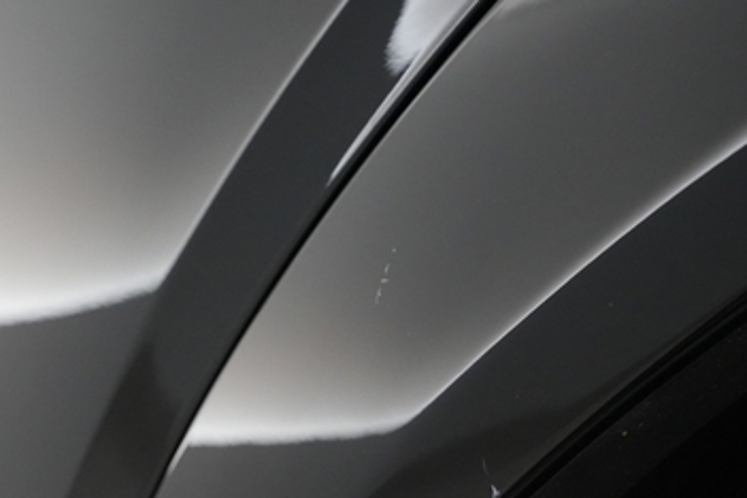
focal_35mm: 51
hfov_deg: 37.2
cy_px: 449
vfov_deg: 25.6
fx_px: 1058
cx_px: 126
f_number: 5.6
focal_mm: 28
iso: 8000
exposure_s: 1/100
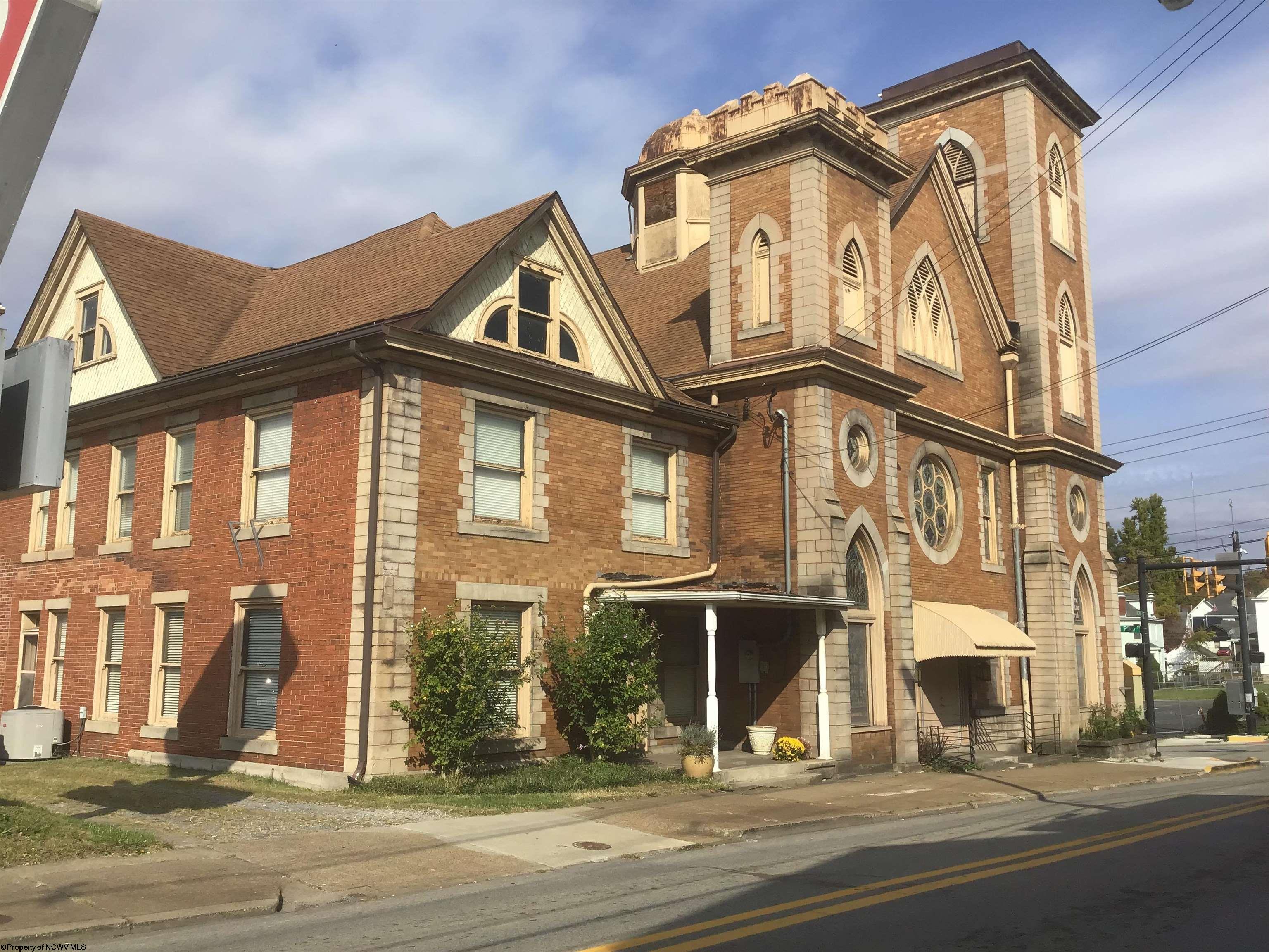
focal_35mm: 31
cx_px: 634
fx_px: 1136
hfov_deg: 58.4
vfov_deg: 45.4
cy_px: 476
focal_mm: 3.3
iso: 25
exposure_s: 1/1538
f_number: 2.4
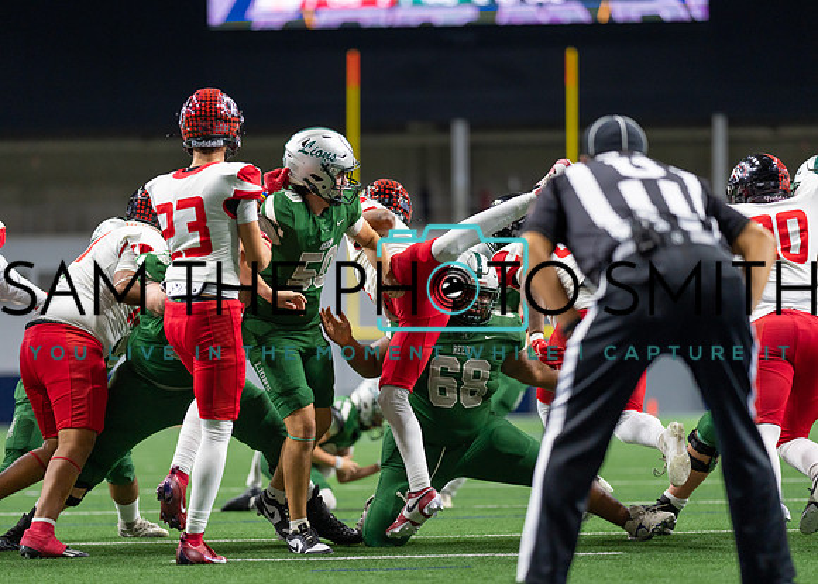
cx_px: 409
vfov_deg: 9.7
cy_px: 292
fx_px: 3441
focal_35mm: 148
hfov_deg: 13.6
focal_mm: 135
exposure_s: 1/1250
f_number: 1.8
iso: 800
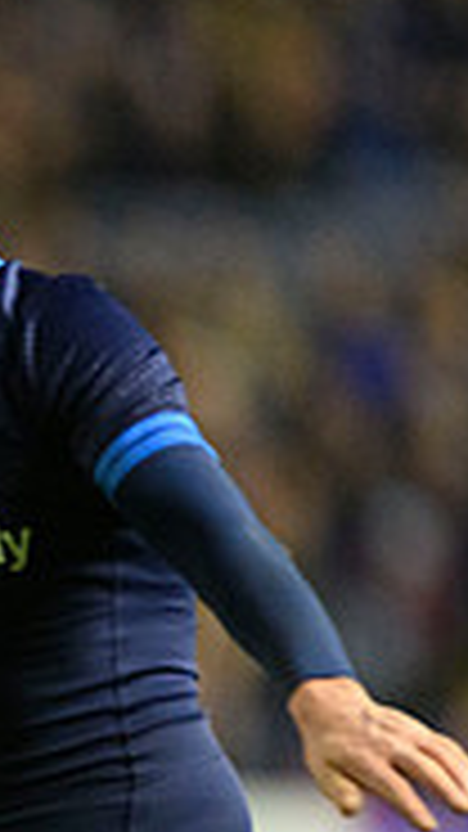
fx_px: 34409
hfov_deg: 0.8
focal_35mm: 1559
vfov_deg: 1.4
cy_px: 940
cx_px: -934
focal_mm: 400
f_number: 3.2
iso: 6400
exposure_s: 1/800
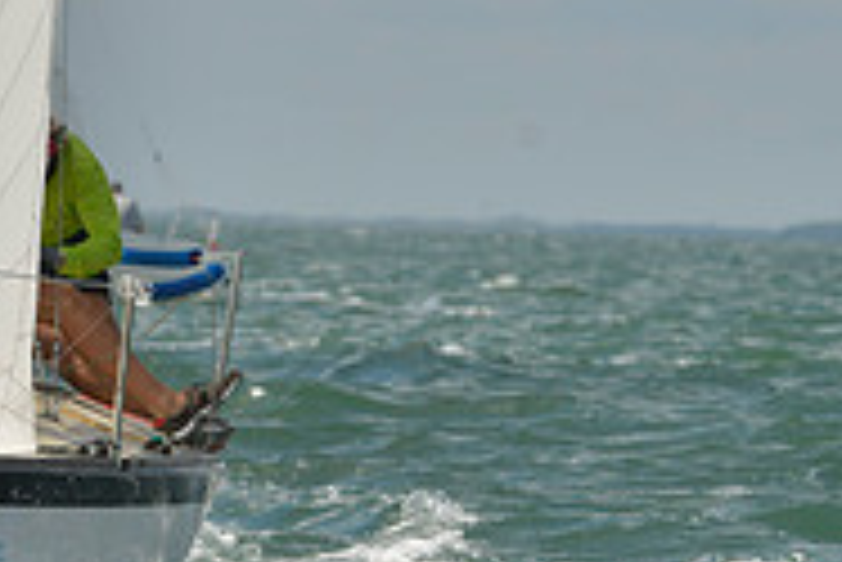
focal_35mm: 744
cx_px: -32
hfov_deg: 2.8
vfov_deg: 1.9
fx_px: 17414
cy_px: 241
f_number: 8
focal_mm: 240
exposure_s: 1/1000
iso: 200
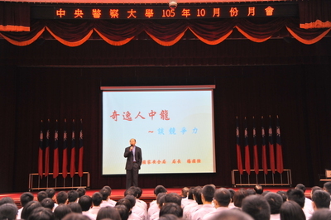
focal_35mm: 50
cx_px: 166
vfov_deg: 26.9
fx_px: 459
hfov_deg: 39.6
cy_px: 110
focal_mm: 50
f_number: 4
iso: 2500
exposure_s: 1/125
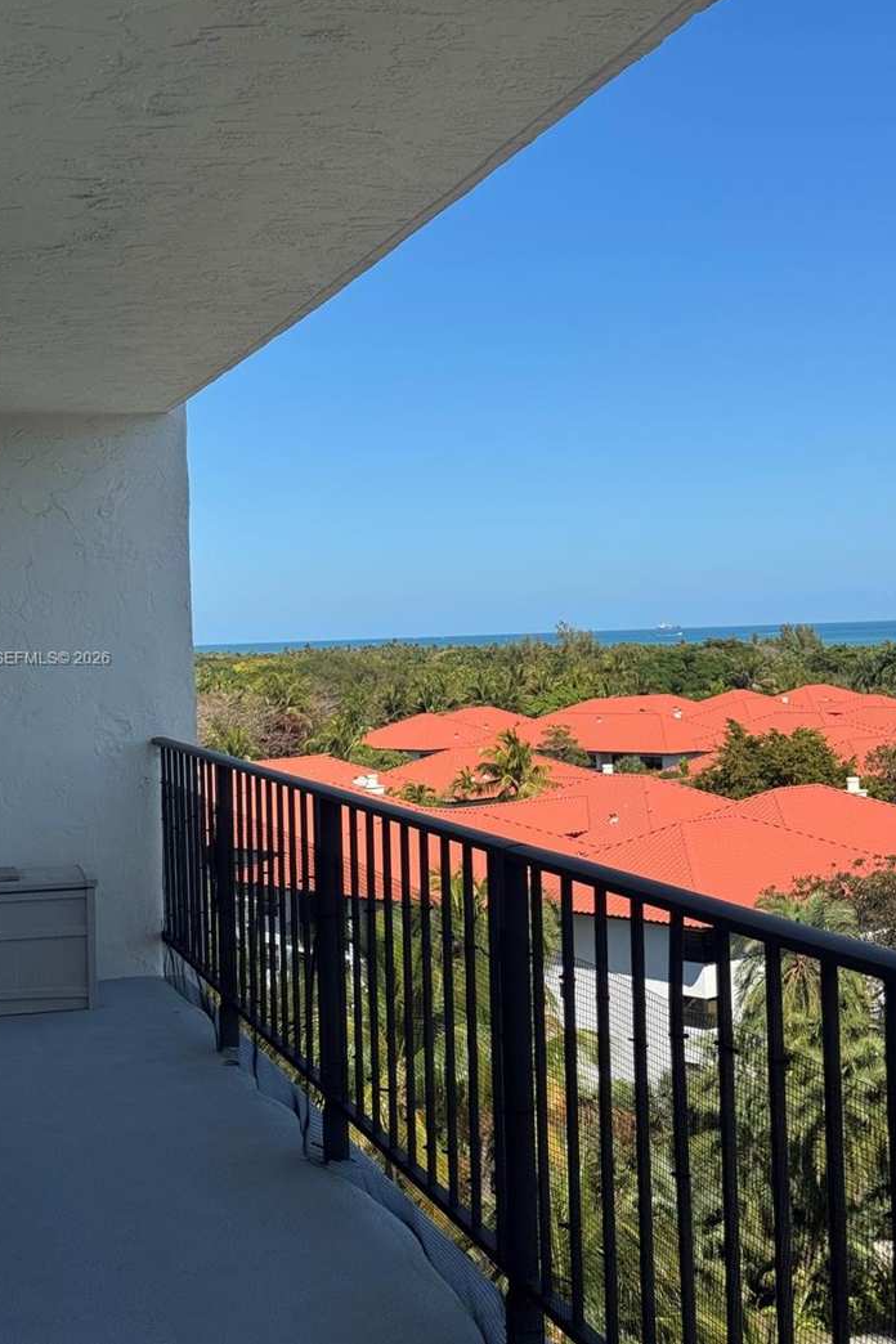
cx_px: 413
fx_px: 1904
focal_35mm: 51
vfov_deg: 38.9
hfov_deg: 26.5
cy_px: 659
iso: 64
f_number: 1.78
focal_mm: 6.76
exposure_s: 1/5848
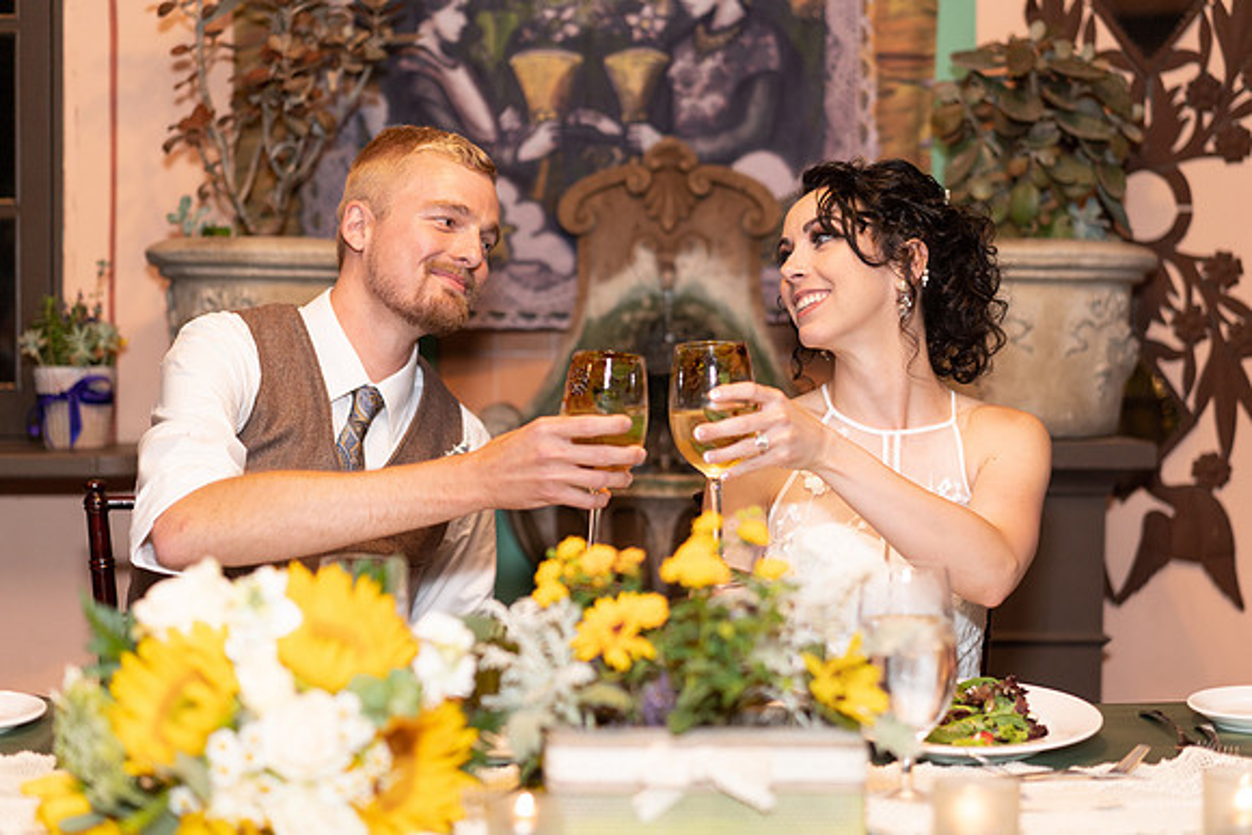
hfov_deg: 36.2
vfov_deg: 24.6
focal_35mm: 55
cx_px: 626
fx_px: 1913
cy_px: 418
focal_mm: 55
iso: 500
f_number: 2.2
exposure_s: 1/200
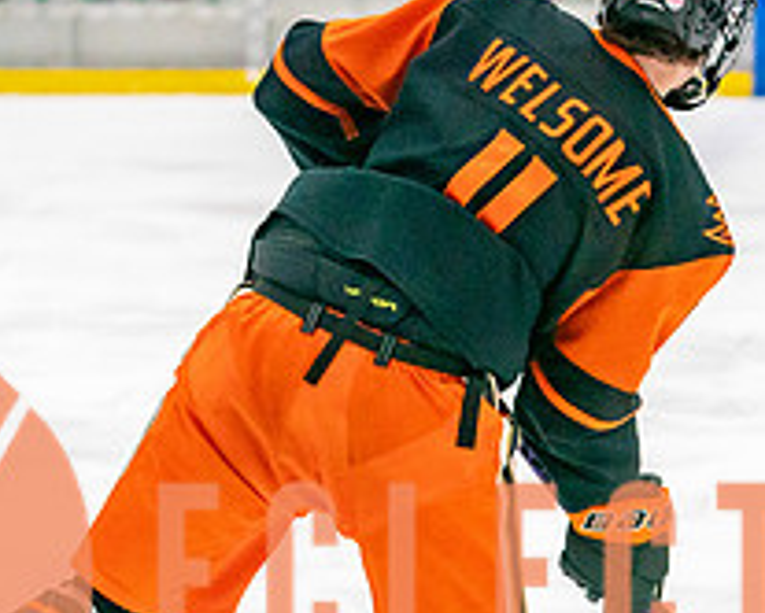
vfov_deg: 7.2
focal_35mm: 215
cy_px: 653
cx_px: 617
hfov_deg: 9.0
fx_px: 4872
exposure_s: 1/1250
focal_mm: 70
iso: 3200
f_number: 2.8
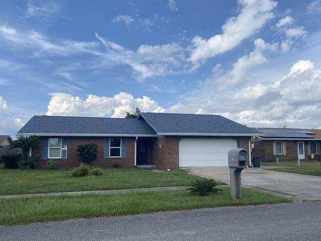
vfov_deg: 48.1
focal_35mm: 29
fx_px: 269
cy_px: 134
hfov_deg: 61.7
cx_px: 168
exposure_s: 1/3300
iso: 32
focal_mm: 4.25
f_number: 1.8
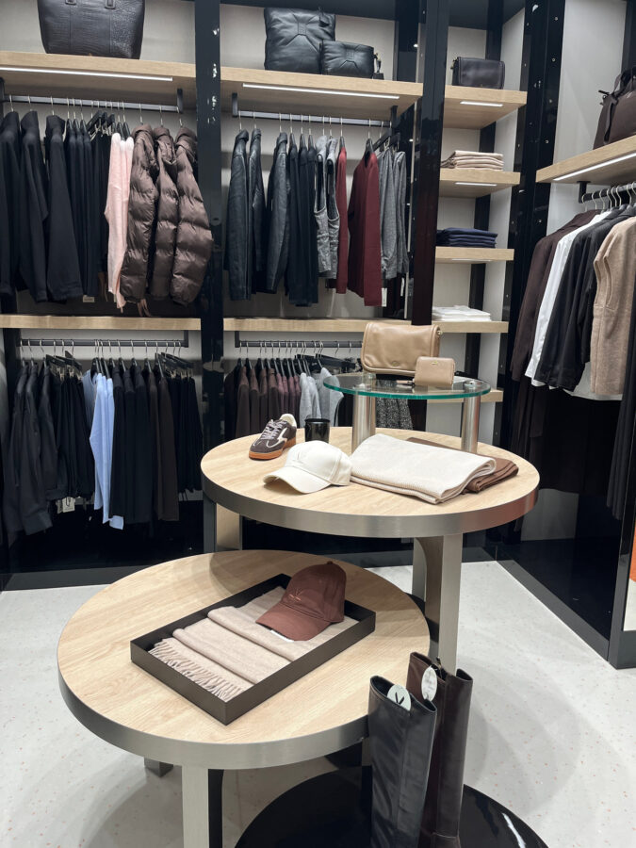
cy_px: 424
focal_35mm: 26
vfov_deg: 67.3
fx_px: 637
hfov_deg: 53.1
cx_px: 318
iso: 80
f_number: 1.6
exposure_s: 1/100
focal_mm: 5.1
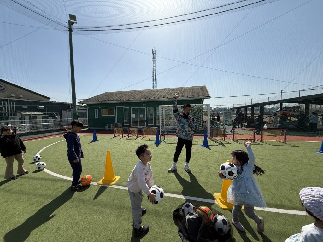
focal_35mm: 14
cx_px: 162
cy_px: 121
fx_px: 131
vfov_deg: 85.7
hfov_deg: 102.1
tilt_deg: -2.2
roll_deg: +0.4
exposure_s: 1/1961
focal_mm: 2.22
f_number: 2.2
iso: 50
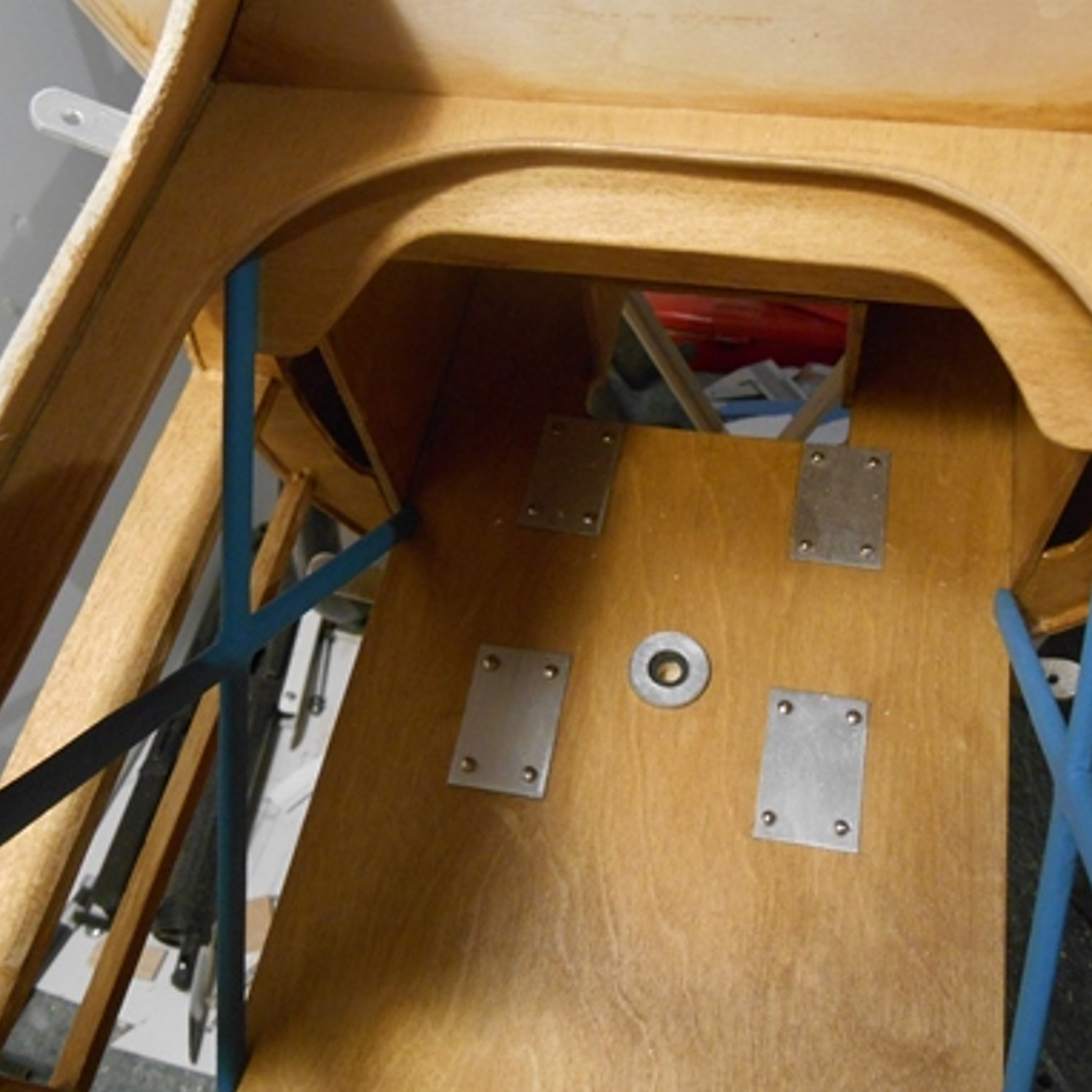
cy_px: 546
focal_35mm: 31
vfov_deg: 52.5
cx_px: 579
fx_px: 1106
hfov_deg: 52.5
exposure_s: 1/20
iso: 400
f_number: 3.4
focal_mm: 4.7
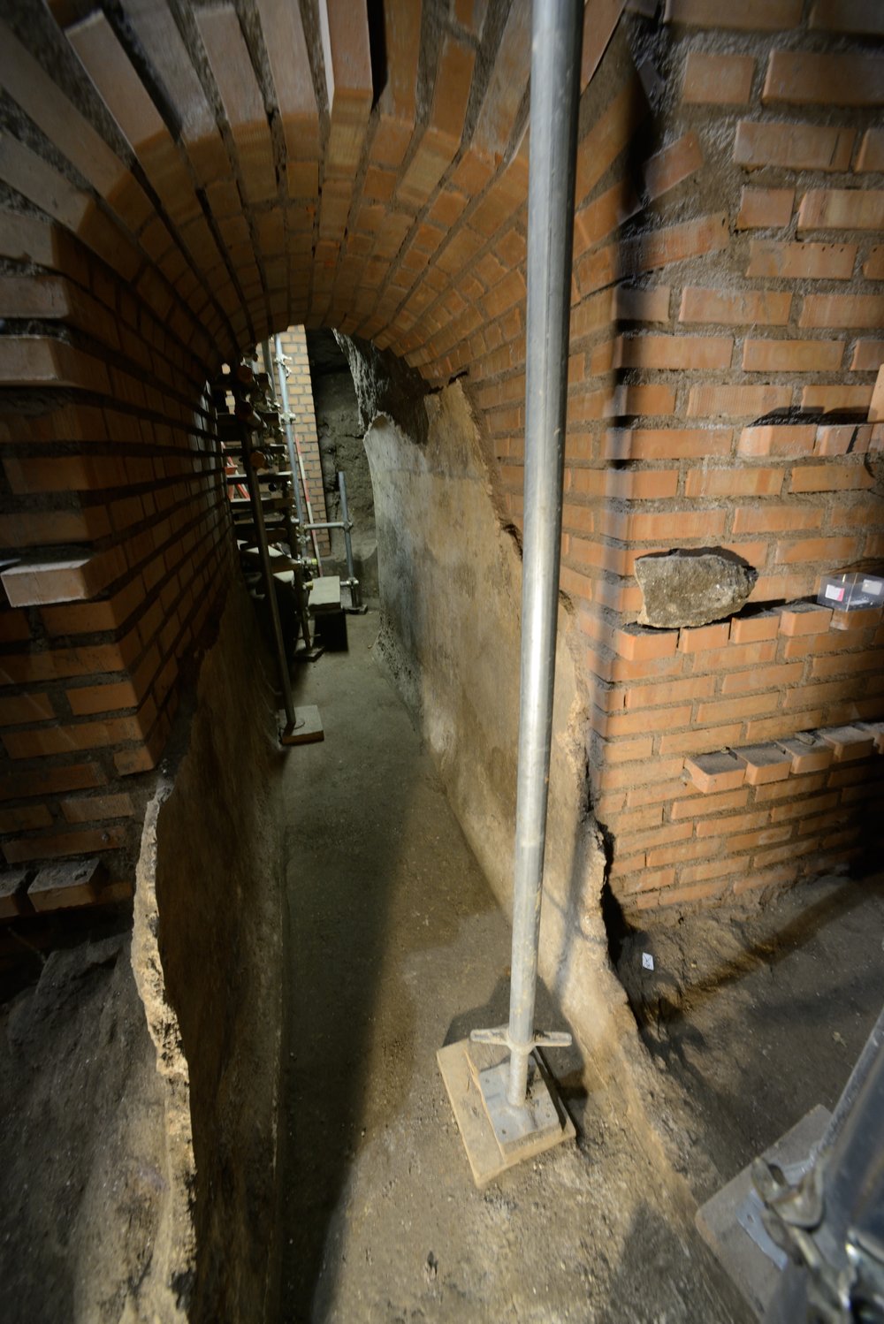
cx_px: 442
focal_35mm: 14
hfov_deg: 81.3
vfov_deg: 104.2
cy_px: 662
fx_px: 515
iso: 800
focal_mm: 14
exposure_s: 1/5
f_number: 9
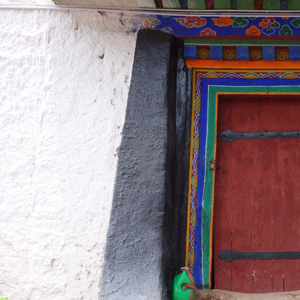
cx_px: 266
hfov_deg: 22.5
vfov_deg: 23.1
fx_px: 735
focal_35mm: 75
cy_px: 163
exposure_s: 1/160
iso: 125
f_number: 5.6
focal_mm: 17.8
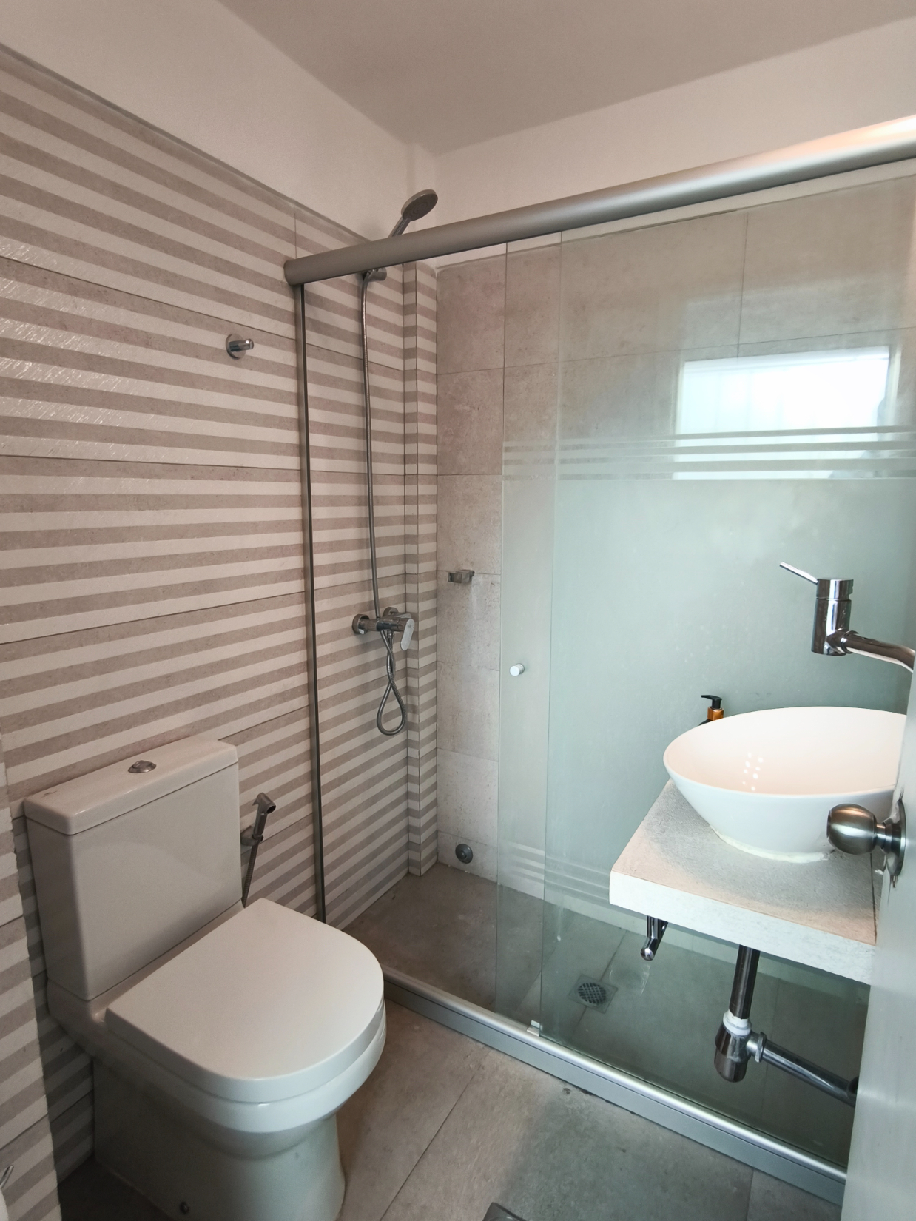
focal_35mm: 19
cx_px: 458
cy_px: 610
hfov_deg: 68.7
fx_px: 670
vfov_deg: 84.7
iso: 100
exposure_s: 1/50
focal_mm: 1.91
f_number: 2.2
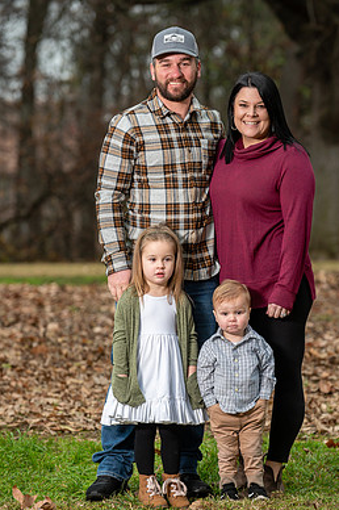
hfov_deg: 7.6
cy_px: 264
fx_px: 2547
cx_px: 196
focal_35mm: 180
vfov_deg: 11.4
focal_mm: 155
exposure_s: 1/125
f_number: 4
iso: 200
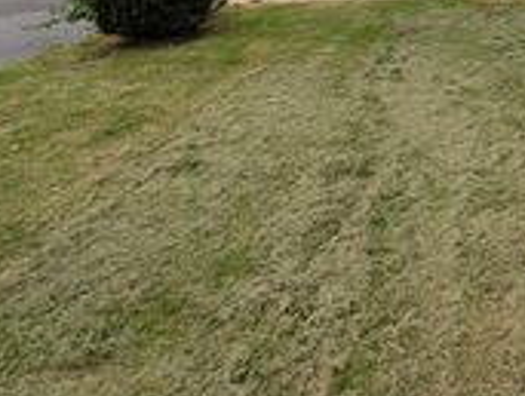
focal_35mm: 35
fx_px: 532
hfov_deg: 43.6
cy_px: -78
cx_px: 543
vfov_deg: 33.4
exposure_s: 1/2545
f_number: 1.7
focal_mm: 2.02
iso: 54
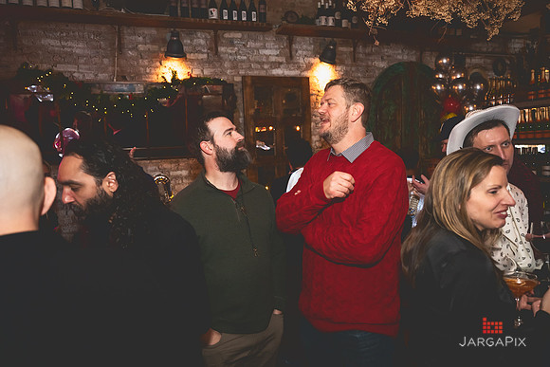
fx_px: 402
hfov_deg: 68.8
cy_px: 183
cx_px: 274
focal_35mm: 26
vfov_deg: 49.1
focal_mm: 26
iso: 3200
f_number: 3.2
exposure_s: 1/100
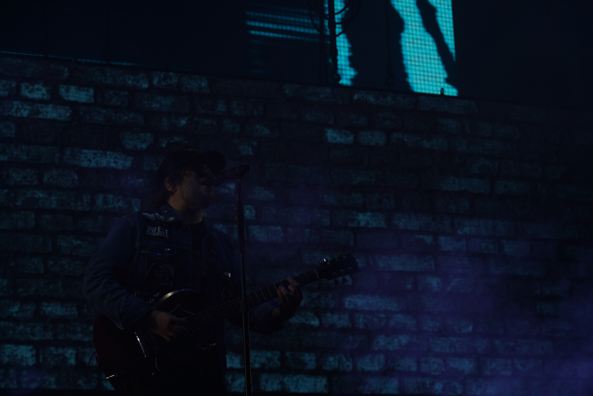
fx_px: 1729
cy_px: 198
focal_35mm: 105
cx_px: 296
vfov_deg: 13.0
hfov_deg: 19.5
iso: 100
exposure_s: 1/320
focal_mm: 105
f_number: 6.3
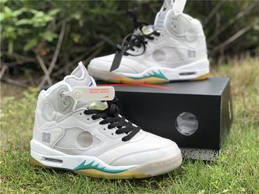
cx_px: 130
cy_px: 97
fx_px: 389
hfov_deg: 36.8
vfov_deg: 28.0
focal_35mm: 52
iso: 16
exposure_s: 1/489
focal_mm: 6
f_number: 2.4
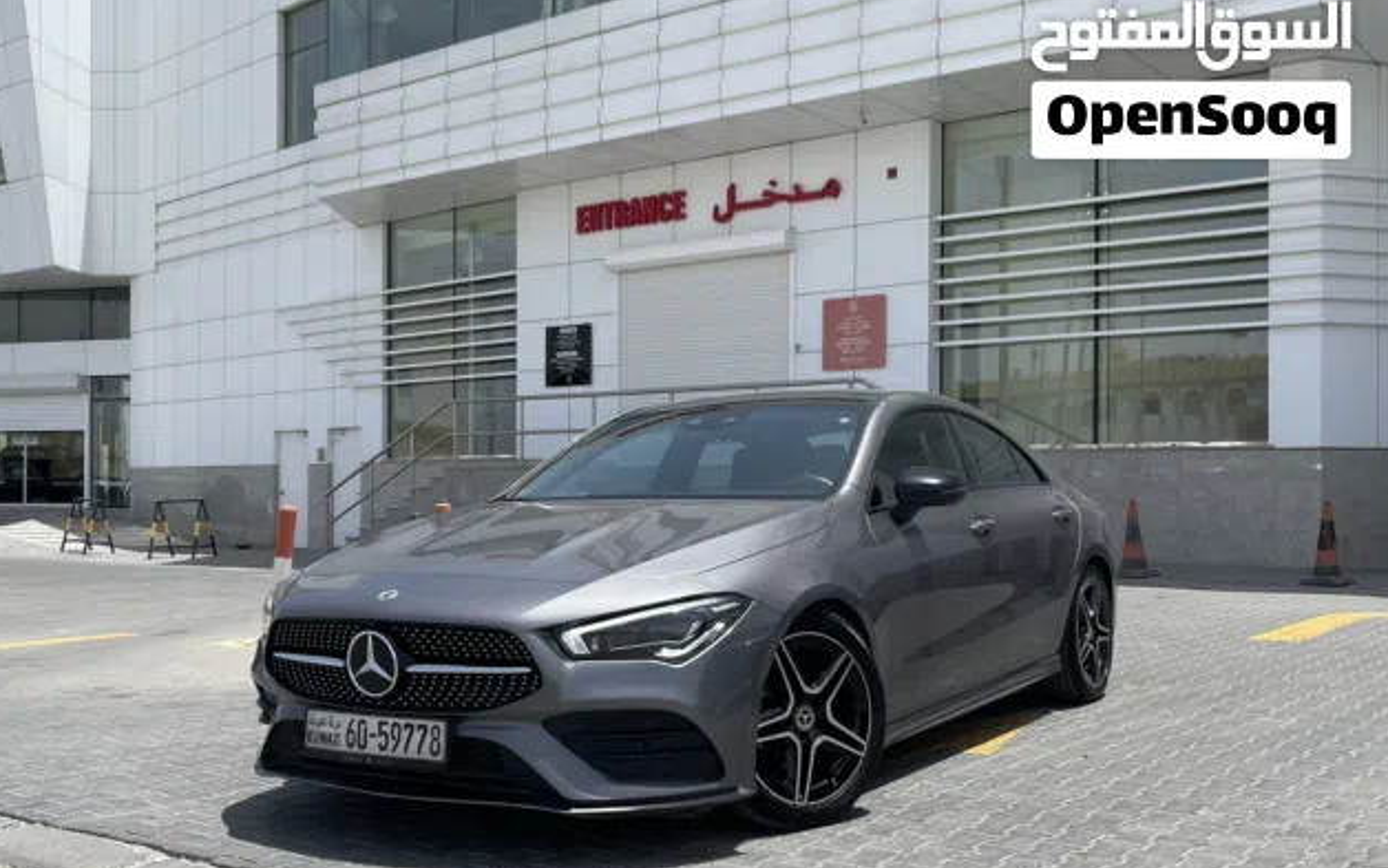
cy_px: 477
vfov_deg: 46.0
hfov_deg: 68.4
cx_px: 698
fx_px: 1022
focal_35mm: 27
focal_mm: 5.1
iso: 32
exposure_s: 1/3559
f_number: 1.6
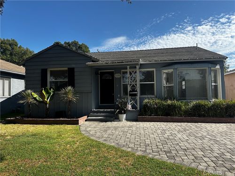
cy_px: 88
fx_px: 163
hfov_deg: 71.6
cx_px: 118
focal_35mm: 24
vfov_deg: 56.8
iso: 80
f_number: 1.78
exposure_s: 1/3597
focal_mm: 6.86
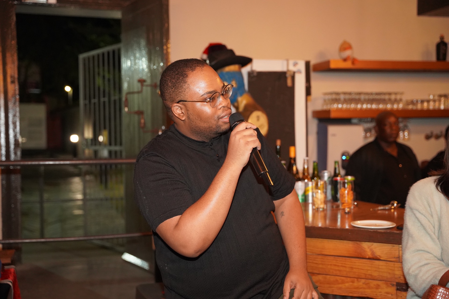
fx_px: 604
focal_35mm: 48
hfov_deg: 40.8
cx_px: 224
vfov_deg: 27.9
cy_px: 150
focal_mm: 48.4
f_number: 2.8
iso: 6400
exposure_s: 1/160
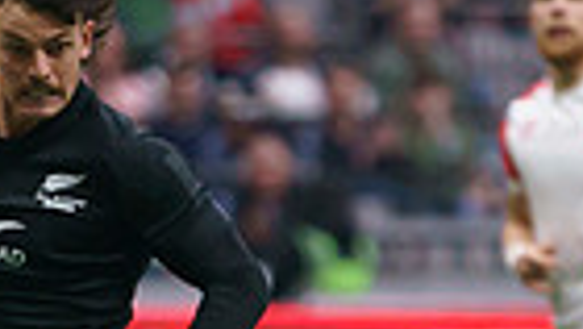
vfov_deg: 0.9
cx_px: 206
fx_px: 19911
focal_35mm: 1287
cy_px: 447
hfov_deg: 1.7
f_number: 2.8
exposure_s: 1/3200
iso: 2500
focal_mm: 200
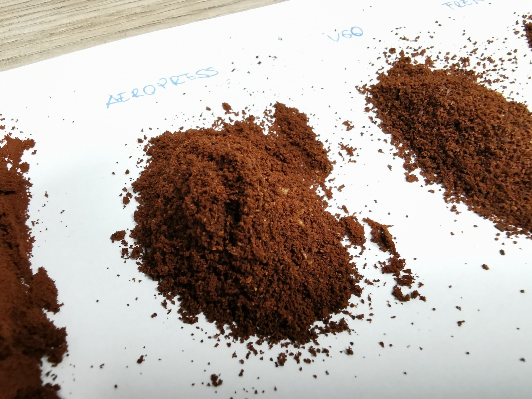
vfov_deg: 53.1
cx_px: 266
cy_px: 200
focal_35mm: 26
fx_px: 400
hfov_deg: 67.3
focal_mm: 2.35
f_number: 2.2
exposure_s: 1/25
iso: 400
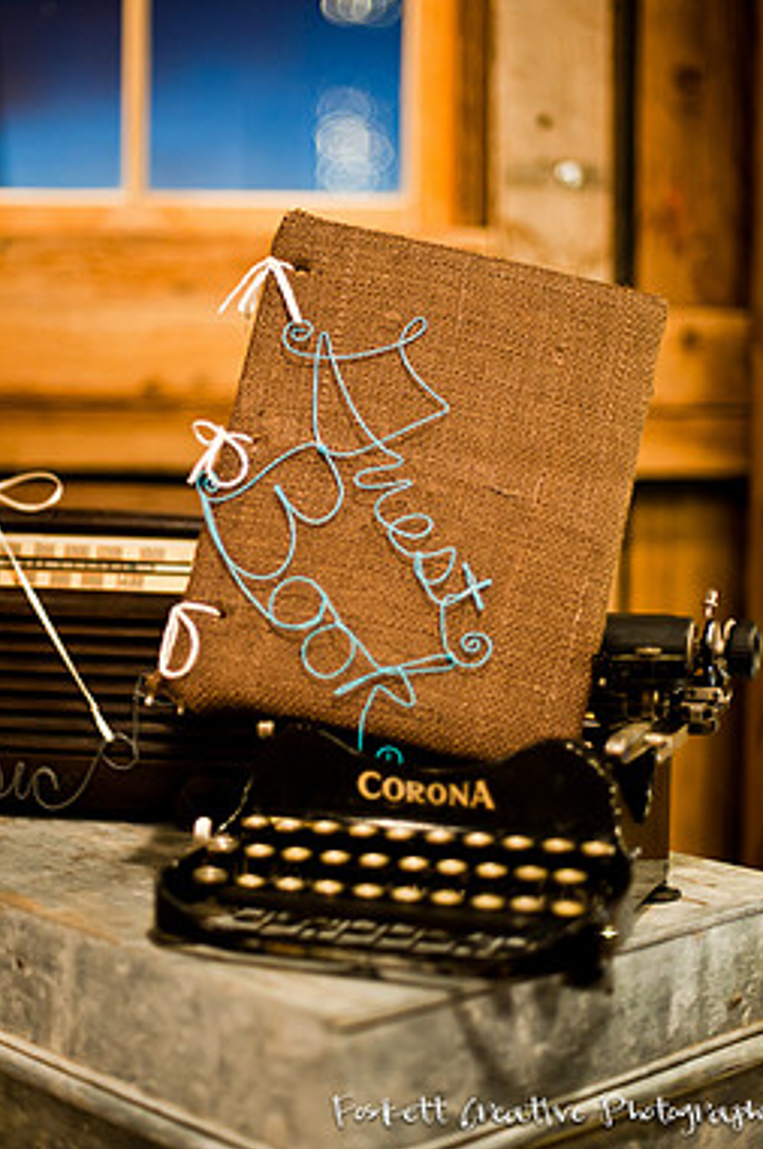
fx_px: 1881
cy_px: 473
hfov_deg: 22.9
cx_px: 342
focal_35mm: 59
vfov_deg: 33.9
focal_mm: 50
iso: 1600
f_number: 1.4
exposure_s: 1/100
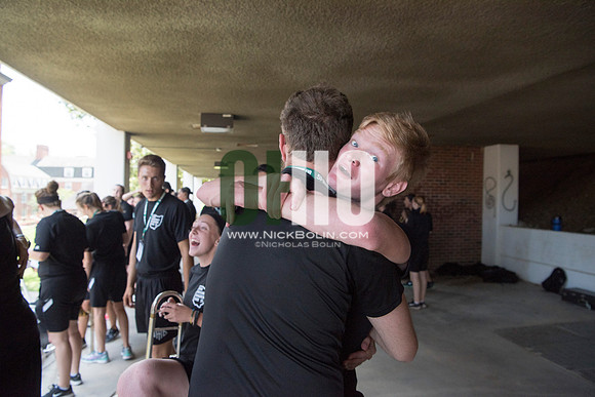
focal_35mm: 24
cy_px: 198
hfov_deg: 73.7
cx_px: 298
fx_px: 397
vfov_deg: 53.2
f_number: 5
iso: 640
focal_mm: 24
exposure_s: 1/1000
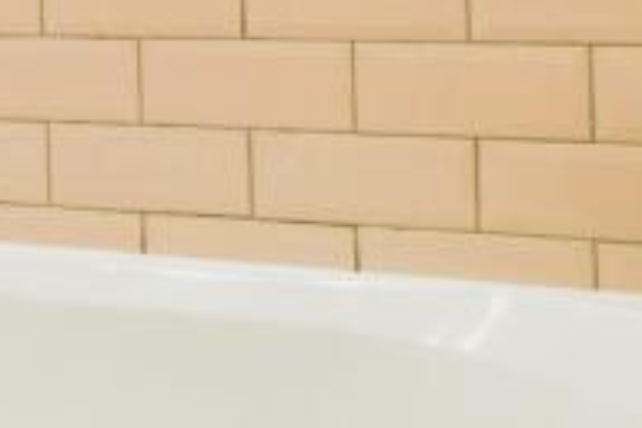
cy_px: -100
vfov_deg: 19.8
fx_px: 1141
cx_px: -552
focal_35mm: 64
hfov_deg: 20.5
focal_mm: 12
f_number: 10
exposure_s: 1/3
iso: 200
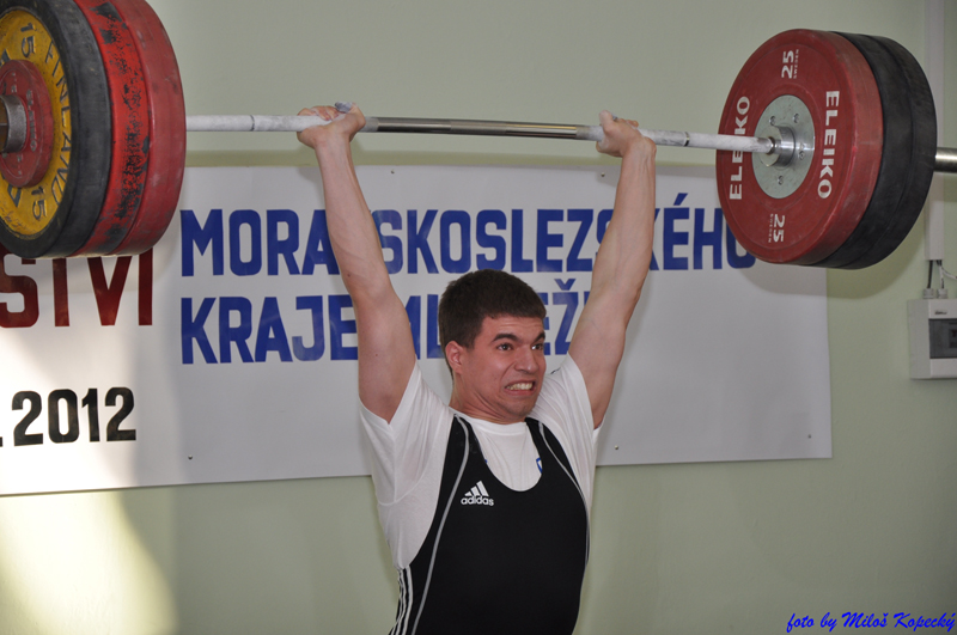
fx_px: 3584
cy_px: 318
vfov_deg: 10.1
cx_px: 478
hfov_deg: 15.2
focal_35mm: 135
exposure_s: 1/200
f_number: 5.6
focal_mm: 90
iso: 400
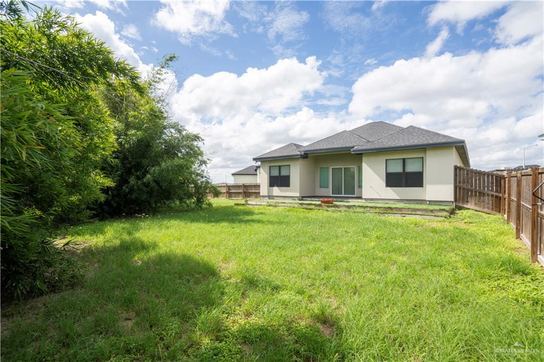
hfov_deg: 96.8
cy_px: 181
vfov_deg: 73.7
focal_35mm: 16
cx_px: 272
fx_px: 242
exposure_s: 1/320
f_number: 8
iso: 160
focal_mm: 16
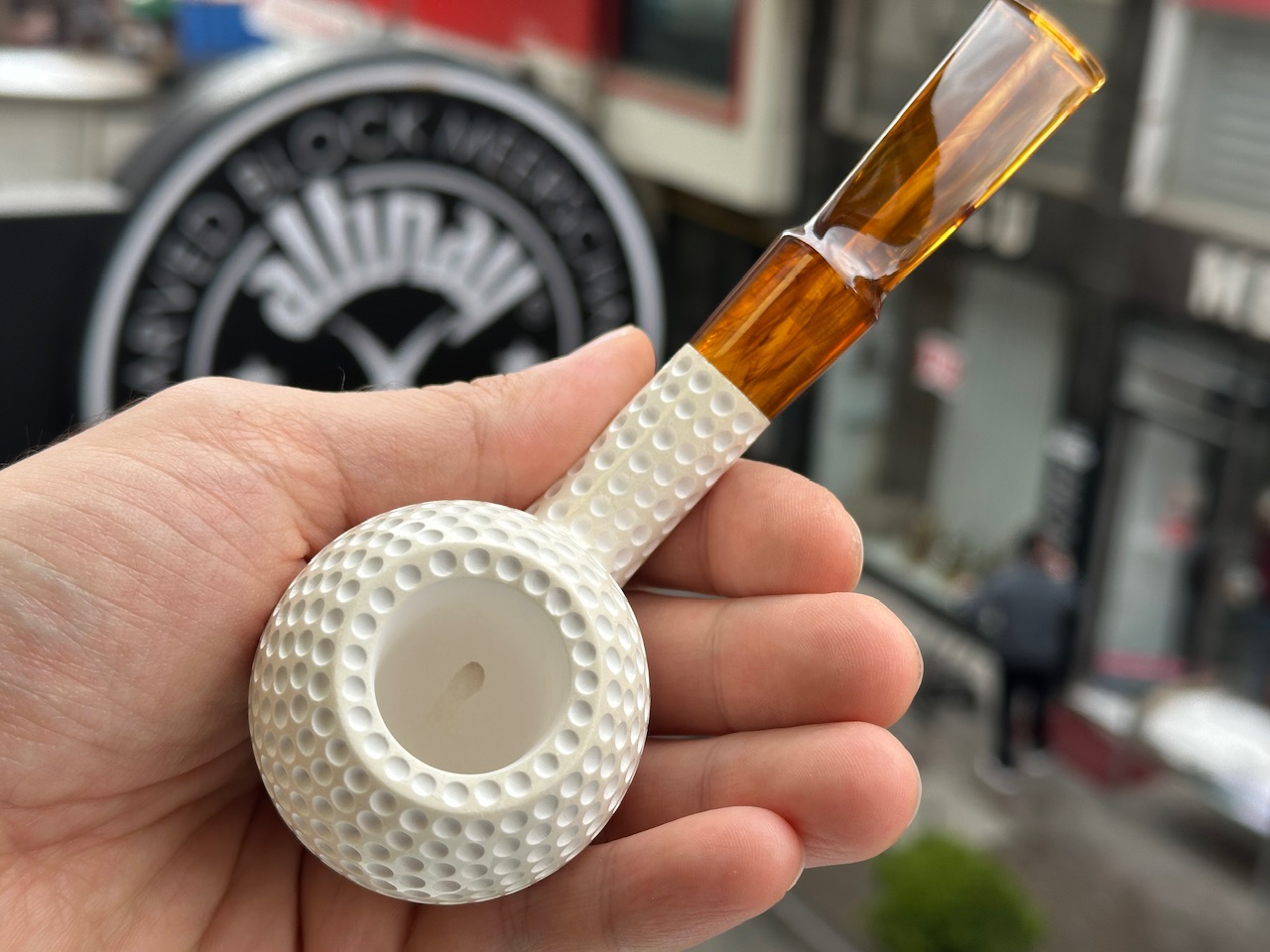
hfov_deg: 39.7
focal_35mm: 48
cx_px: 635
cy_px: 476
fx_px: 1761
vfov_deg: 30.3
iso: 64
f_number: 1.78
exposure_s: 1/475
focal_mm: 6.86
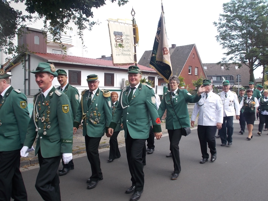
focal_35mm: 34
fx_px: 263
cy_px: 100
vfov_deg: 41.8
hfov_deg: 54.0
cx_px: 134
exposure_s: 1/400
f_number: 3.6
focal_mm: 6
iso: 80
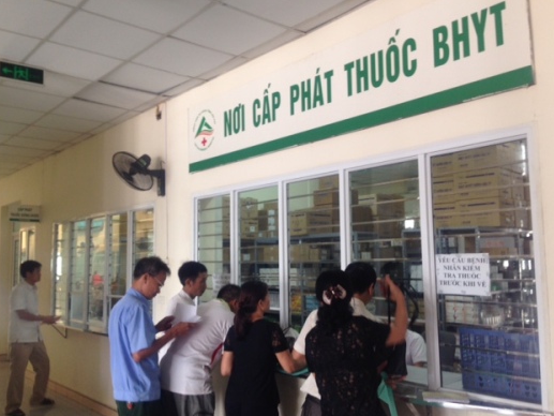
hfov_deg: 53.9
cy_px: 210
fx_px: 544
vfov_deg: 41.8
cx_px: 276
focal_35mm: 34
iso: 50
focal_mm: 4.12
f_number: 2.4
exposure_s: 1/20
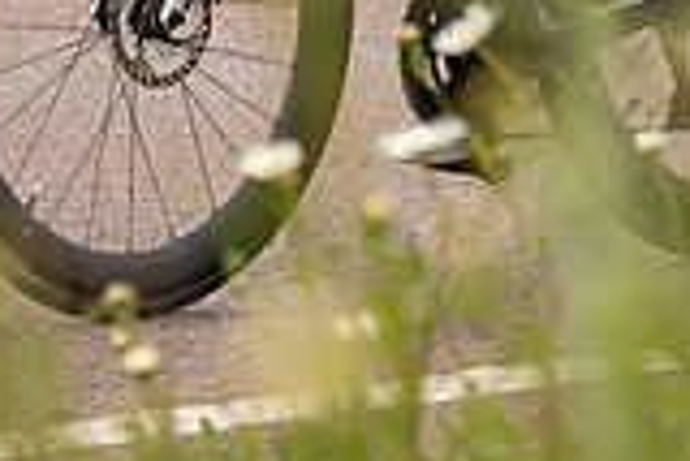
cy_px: -711
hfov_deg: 4.1
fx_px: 9649
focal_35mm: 503
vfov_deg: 2.7
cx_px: 351
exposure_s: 1/1000
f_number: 3.5
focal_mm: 70
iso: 160
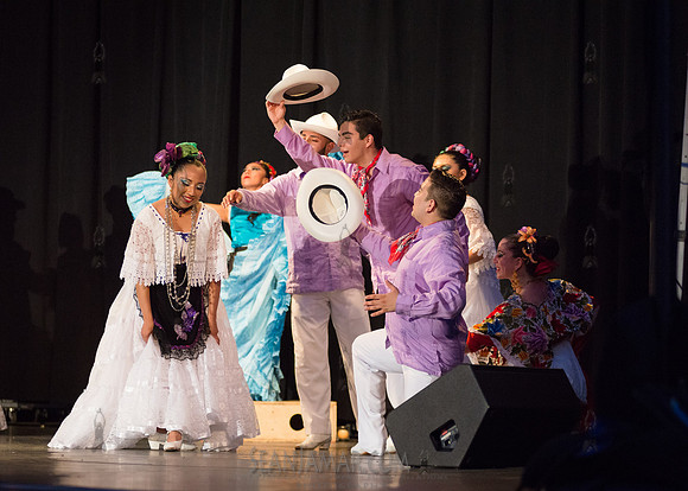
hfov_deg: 19.9
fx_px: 1965
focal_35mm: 101
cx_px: 304
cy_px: 256
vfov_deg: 14.2
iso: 4000
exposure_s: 1/500
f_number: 2.8
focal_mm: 92
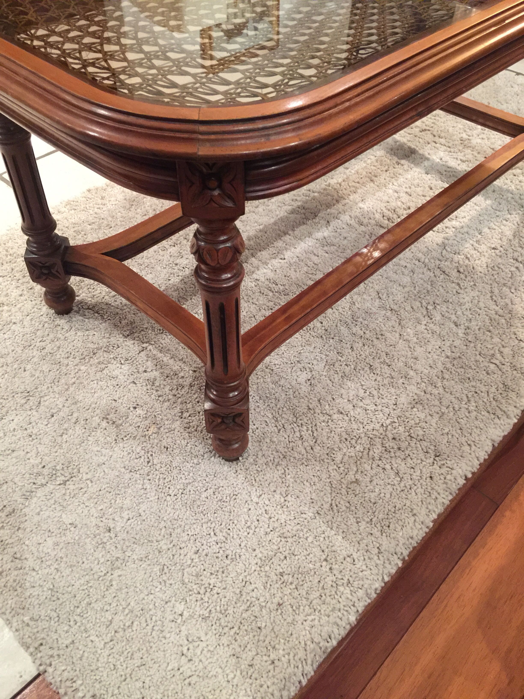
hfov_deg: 48.2
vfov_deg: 61.7
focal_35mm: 29
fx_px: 585
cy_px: 350
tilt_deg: -46.9
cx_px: 262
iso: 200
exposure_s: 1/8
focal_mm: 4.15
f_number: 2.2
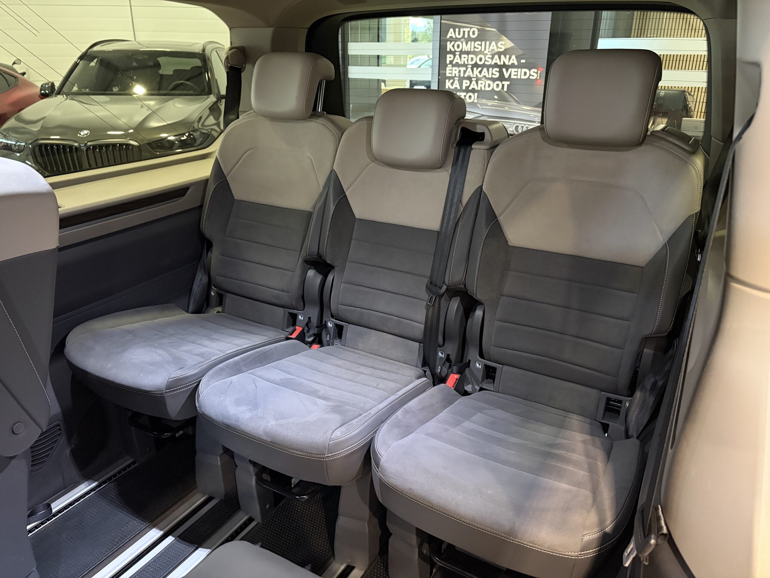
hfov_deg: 67.3
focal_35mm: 26
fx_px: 578
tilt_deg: -22.0
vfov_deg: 53.1
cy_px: 289
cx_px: 385
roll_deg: +0.3
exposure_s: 1/27
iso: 640
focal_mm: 5.96
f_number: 1.6
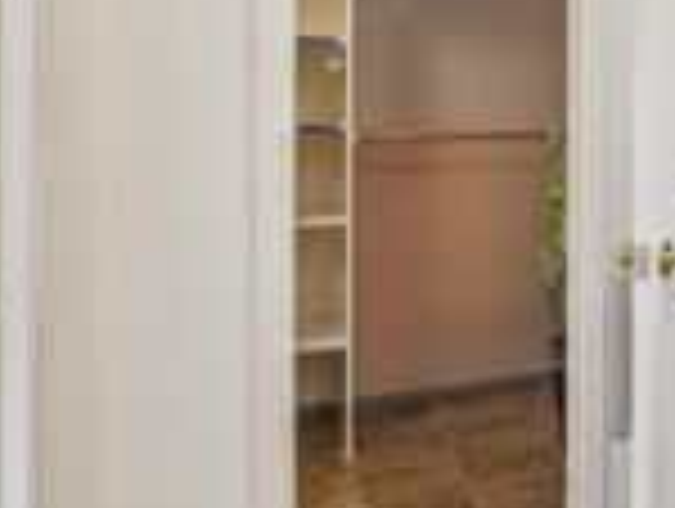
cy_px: 133
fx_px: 801
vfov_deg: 34.6
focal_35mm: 41
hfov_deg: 38.0
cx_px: 742
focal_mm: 16
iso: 1600
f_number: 8
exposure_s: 1/25
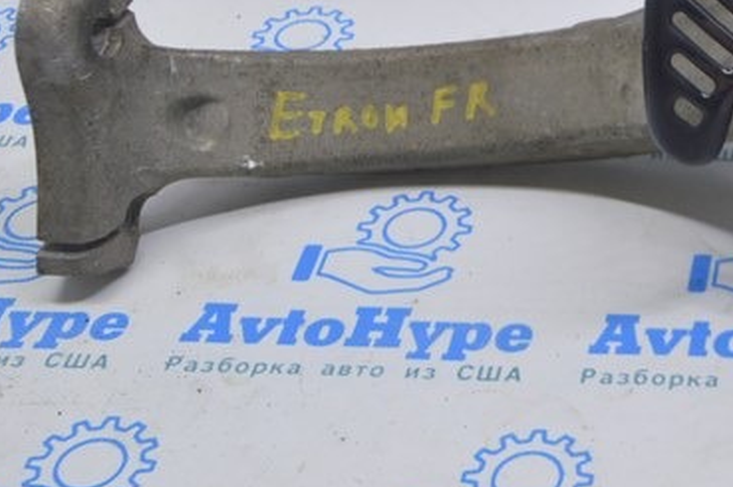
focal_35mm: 100
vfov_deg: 13.3
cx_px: 896
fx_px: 2033
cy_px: -90
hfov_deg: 19.2
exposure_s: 1/25
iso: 400
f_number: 5.6
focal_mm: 24
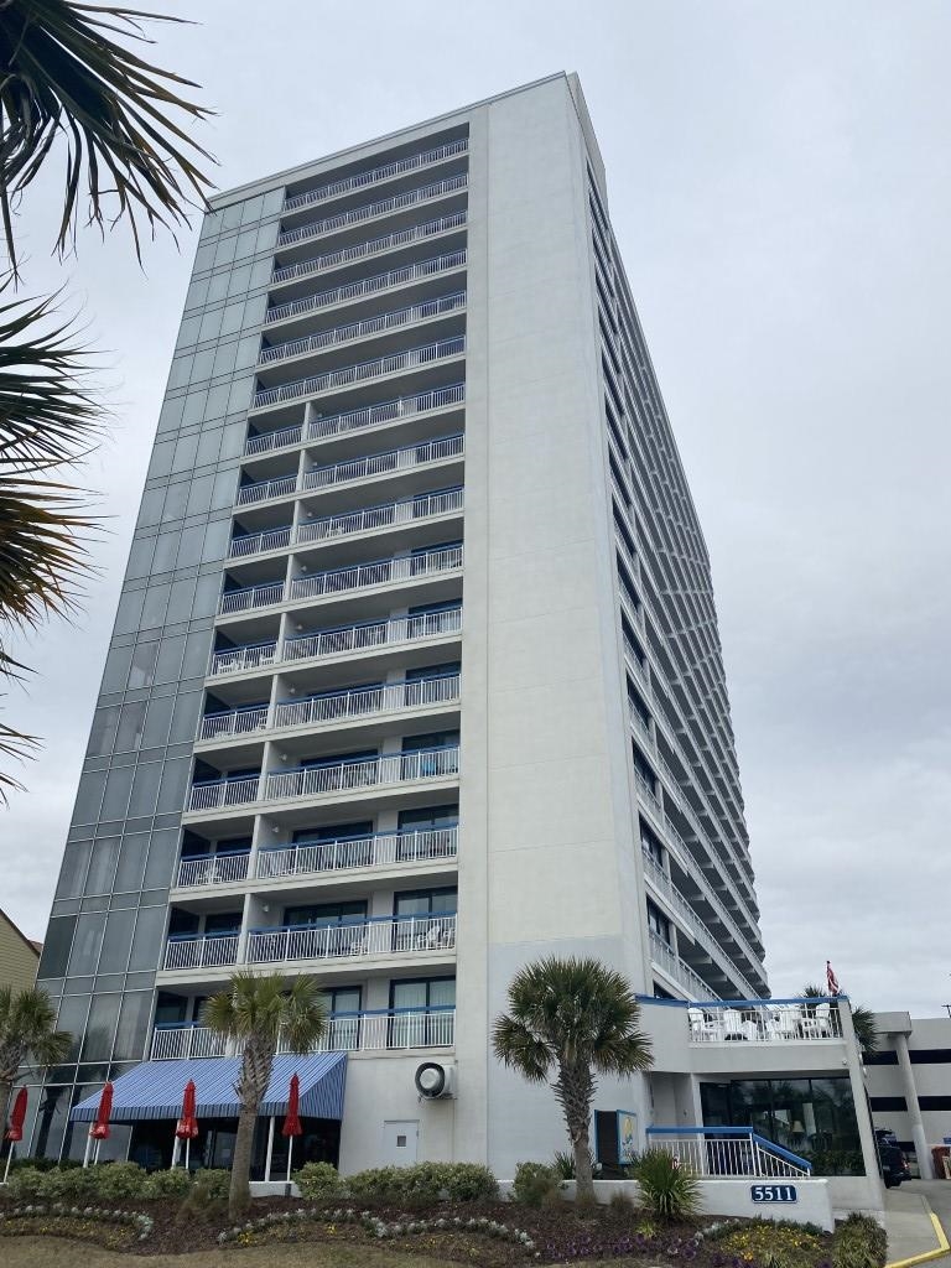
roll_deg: +0.6
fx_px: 952
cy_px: 634
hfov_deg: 53.1
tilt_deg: +29.6
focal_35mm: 26
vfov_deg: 67.3
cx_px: 476
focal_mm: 4.25
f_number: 1.8
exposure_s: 1/4274
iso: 32
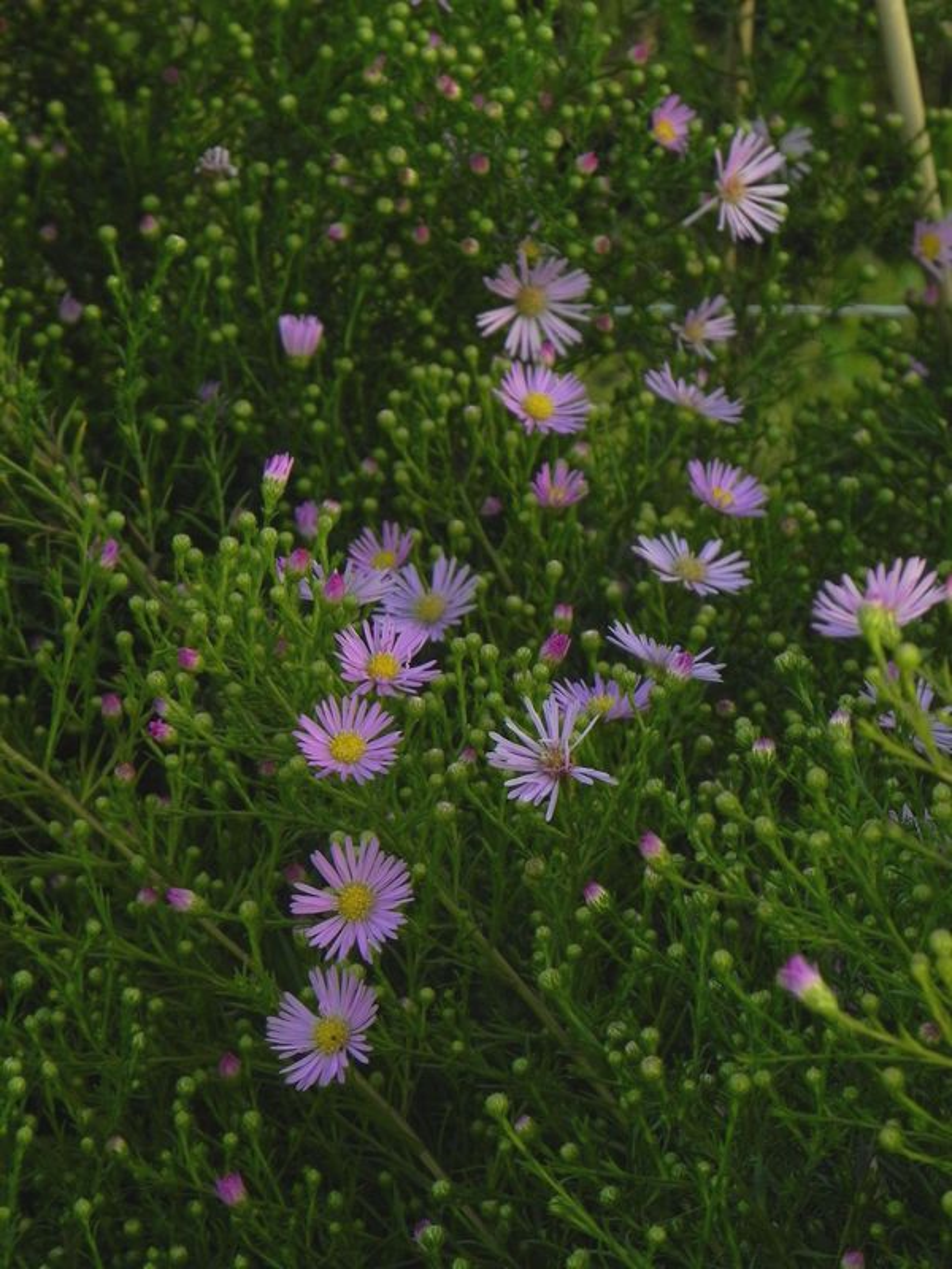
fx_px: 5940
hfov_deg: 9.2
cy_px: 634
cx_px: 476
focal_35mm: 162
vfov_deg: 12.2
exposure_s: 1/125
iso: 160
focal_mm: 28.8
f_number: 5
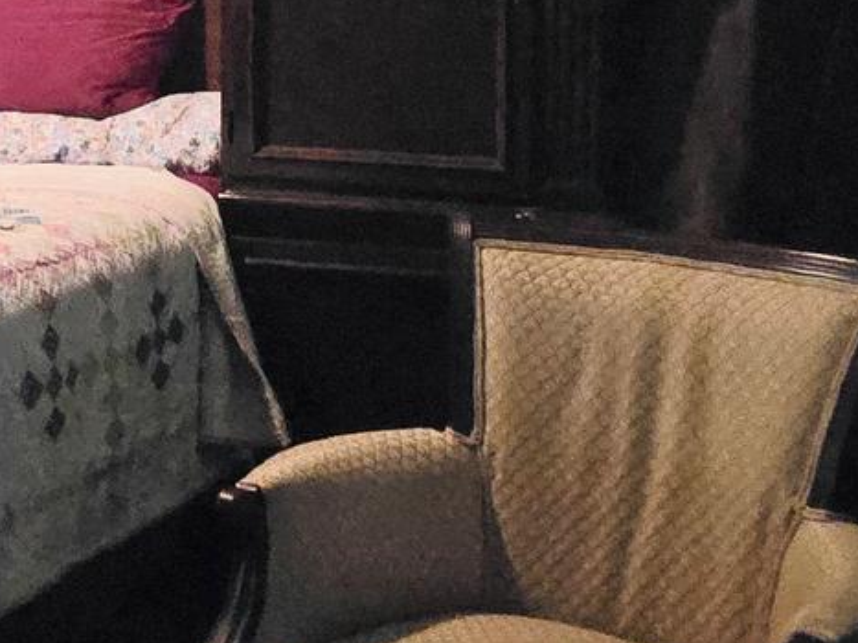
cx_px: -75
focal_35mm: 57
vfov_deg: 24.6
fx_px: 1412
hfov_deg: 30.4
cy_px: 18
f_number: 2.2
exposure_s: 1/24
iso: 2500
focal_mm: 2.2
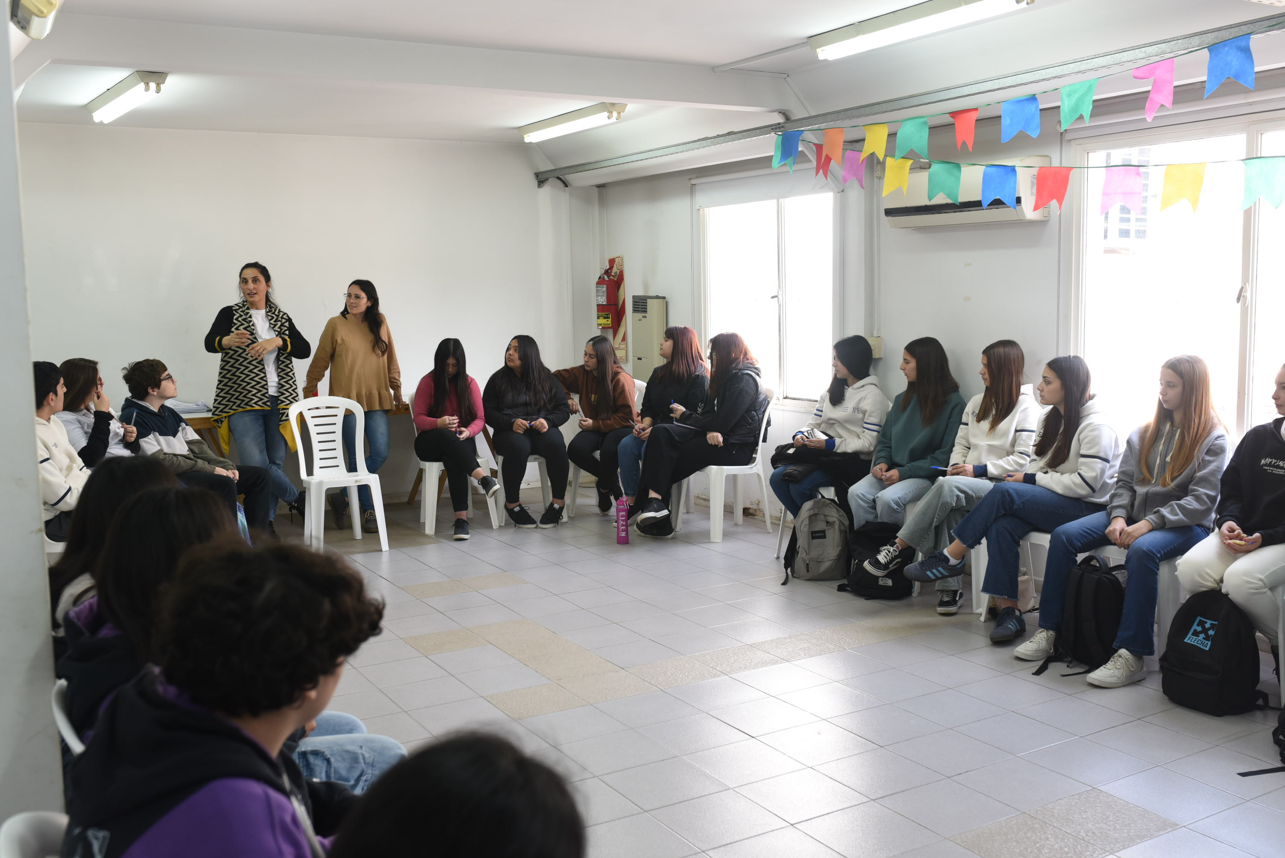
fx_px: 1250
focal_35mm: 35
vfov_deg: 37.9
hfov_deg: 54.4
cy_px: 429
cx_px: 642
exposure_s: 1/100
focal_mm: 35
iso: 800
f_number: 5.6
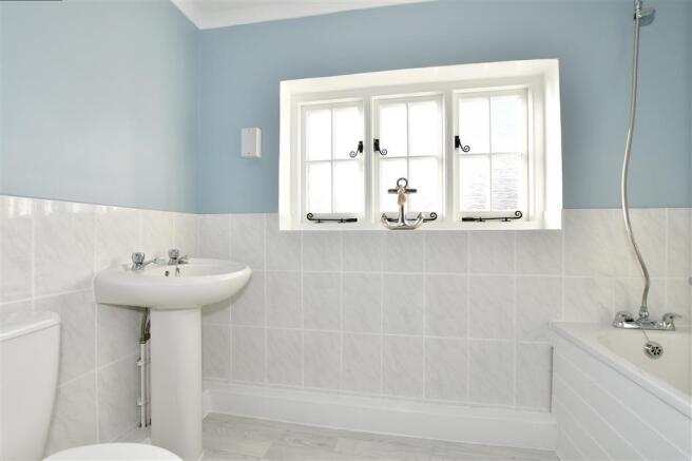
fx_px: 288
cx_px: 346
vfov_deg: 77.3
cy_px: 230
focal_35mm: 15
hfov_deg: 100.4
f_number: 7.1
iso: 160
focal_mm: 10
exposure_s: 1/50
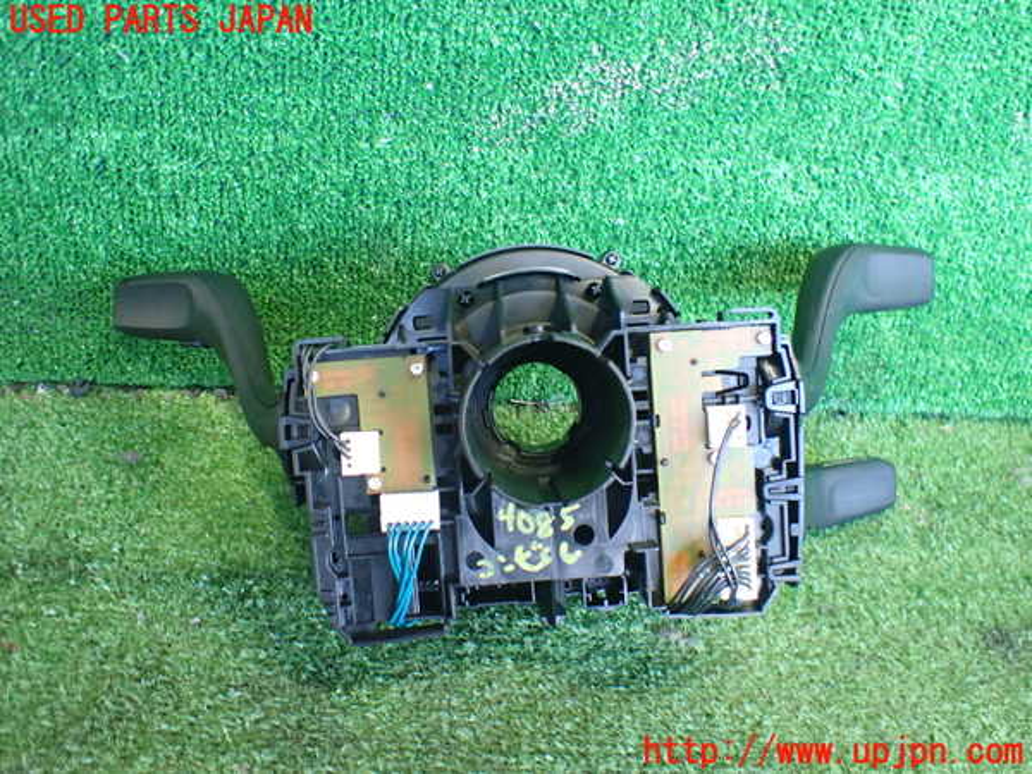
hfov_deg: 60.0
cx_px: 516
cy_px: 387
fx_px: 894
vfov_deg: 46.8
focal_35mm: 30
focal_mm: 5.4
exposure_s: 1/60
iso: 800
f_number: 2.3
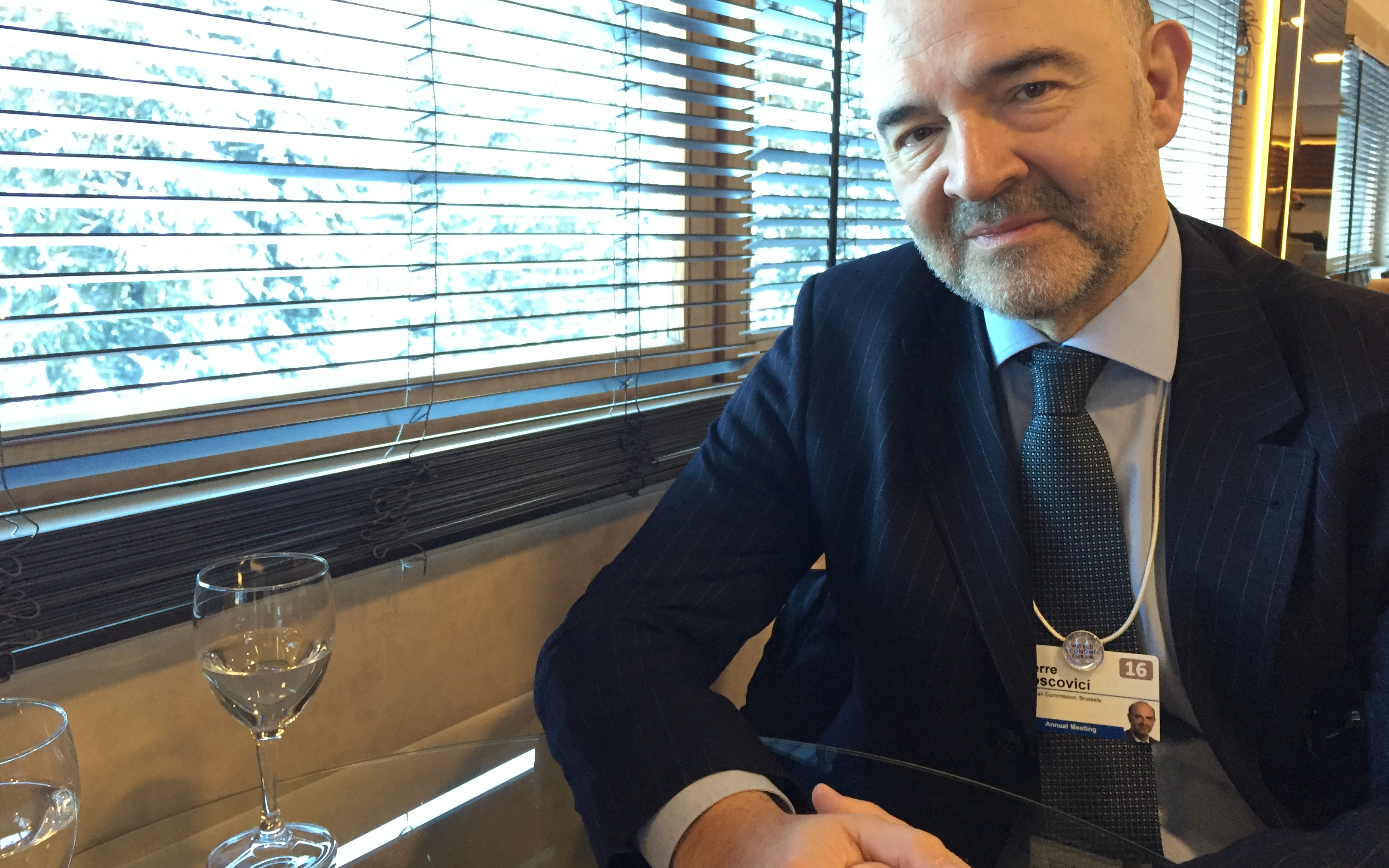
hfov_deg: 61.2
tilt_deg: -8.1
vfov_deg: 40.5
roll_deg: -0.3
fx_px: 1173
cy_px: 377
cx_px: 694
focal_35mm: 31
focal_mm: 4.15
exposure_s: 1/33
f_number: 2.2
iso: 200
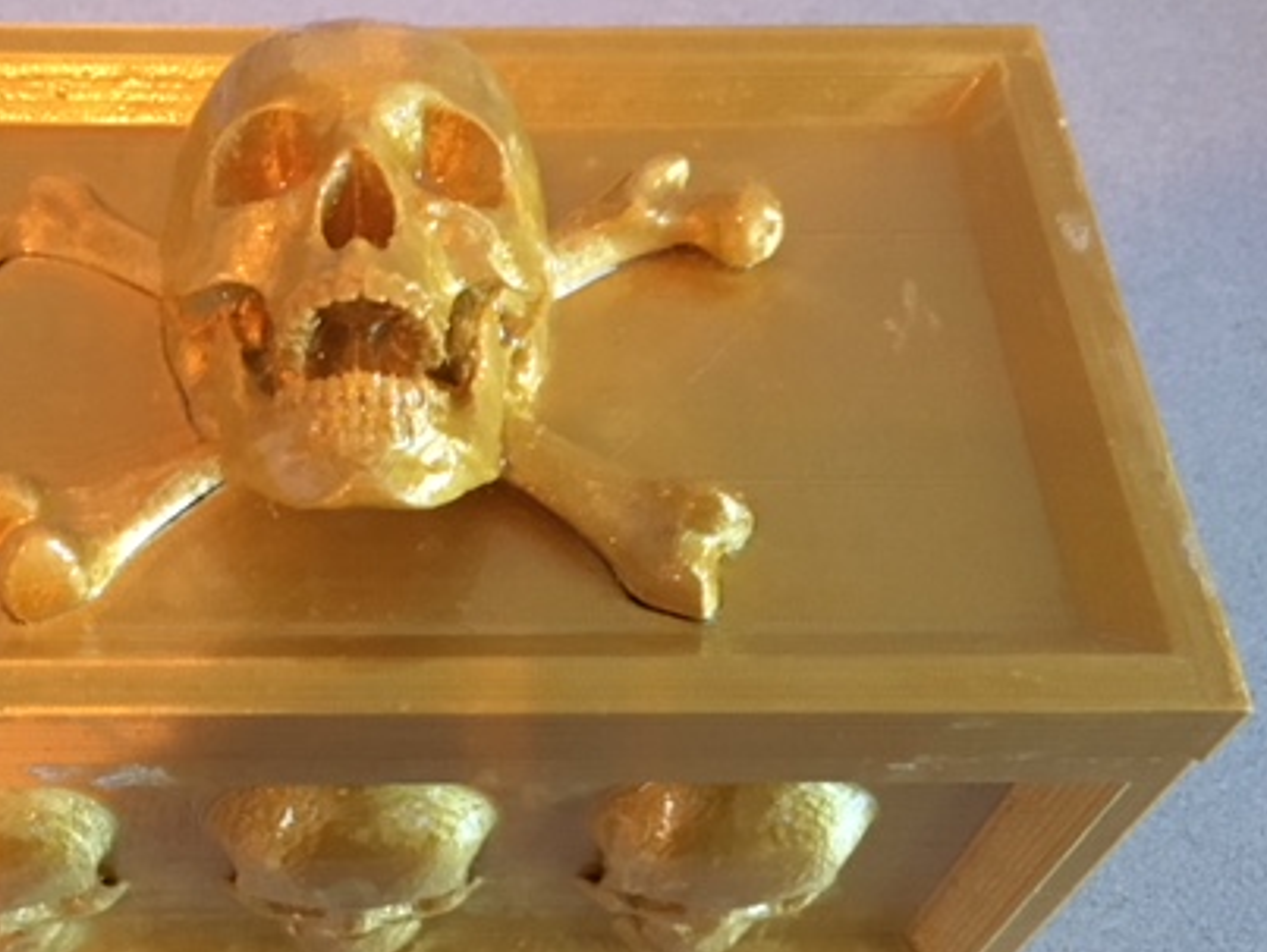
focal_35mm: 46
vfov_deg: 31.5
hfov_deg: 40.5
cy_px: 525
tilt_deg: -56.2
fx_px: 1685
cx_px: 380
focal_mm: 4.15
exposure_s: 1/15
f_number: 2.2
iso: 320
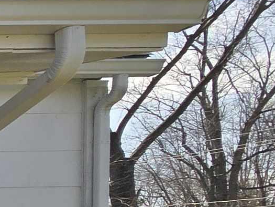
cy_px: 287
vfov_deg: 17.8
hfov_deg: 12.0
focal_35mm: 76
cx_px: -523
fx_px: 604
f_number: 2.2
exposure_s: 1/2163
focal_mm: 2.2
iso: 50
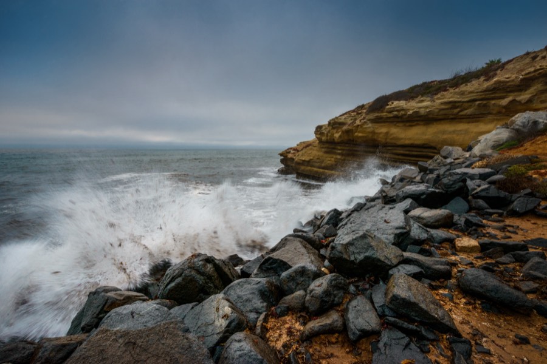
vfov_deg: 77.3
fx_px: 228
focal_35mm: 15
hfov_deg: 100.4
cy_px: 182
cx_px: 274
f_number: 20
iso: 640
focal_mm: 15
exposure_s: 1/25
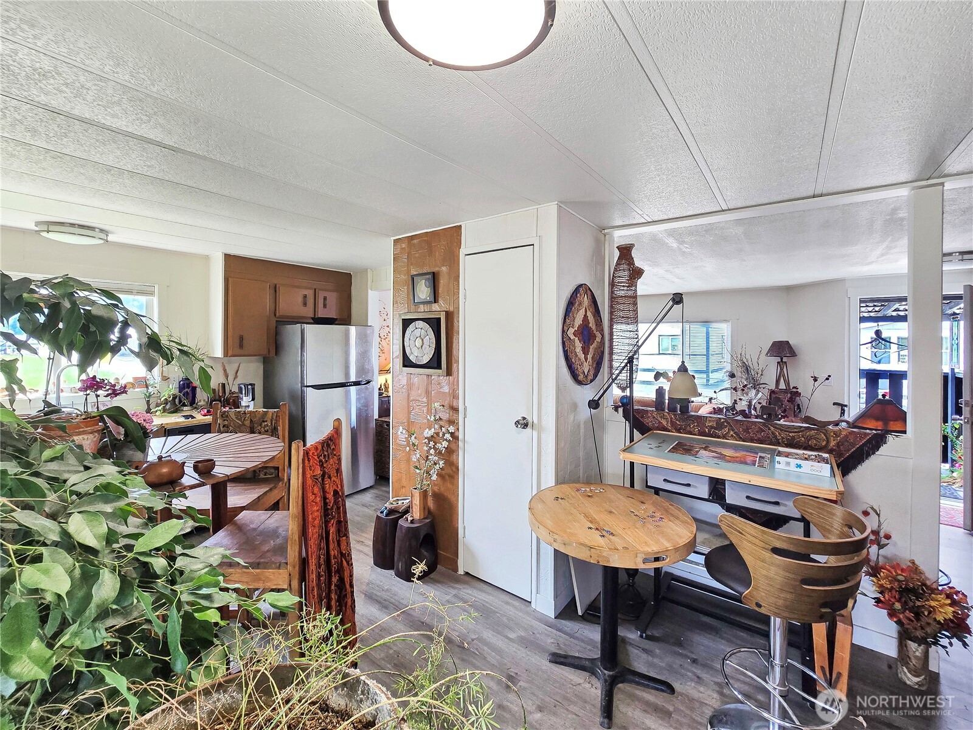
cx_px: 486
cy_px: 365
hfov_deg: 106.2
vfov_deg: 89.9
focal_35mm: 13
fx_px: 365
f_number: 2.2
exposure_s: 1/60
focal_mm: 2.2
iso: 100
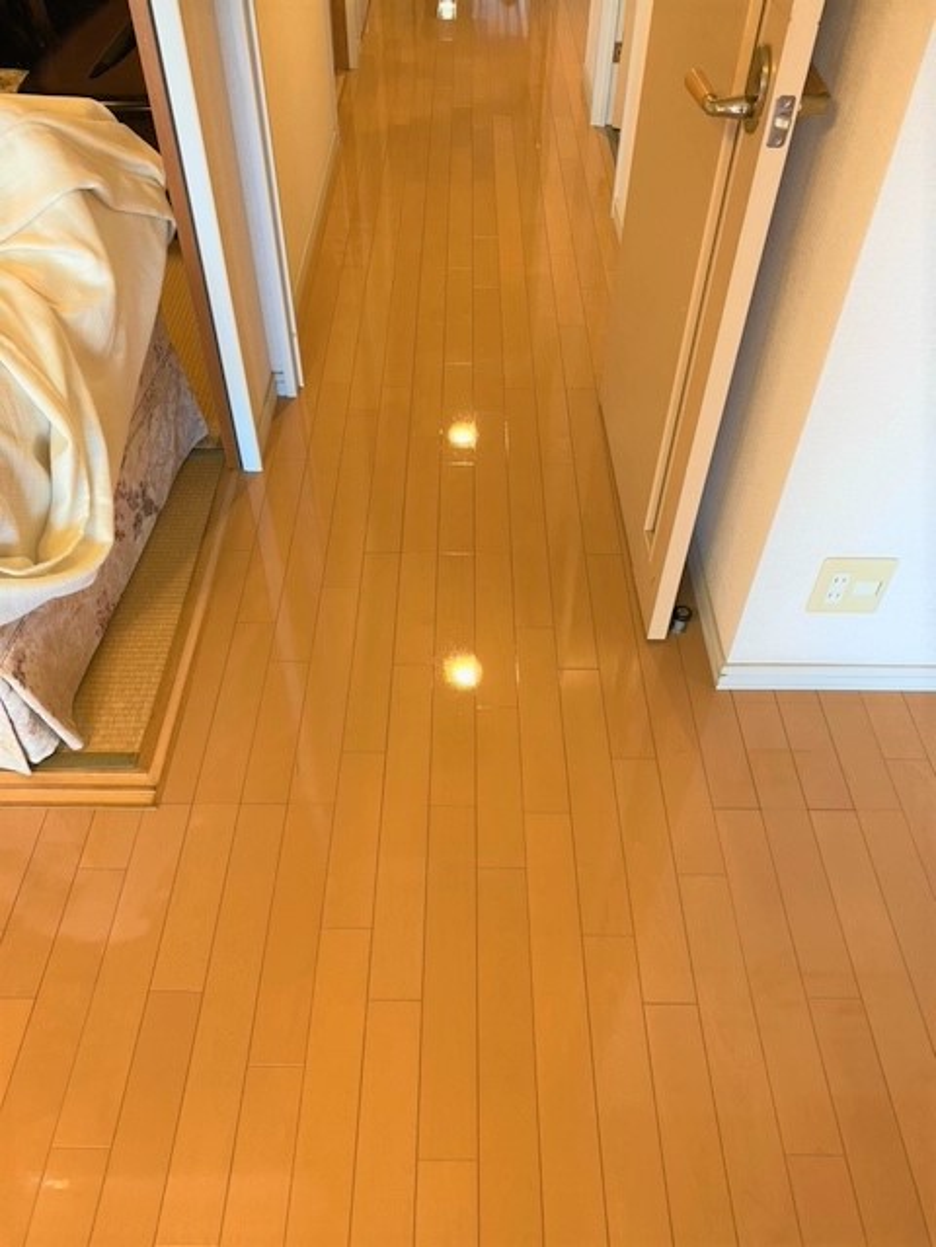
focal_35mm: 26
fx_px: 937
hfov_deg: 53.1
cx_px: 468
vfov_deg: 67.3
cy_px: 624
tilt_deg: -45.4
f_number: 1.8
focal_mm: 4.25
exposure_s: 1/60
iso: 200
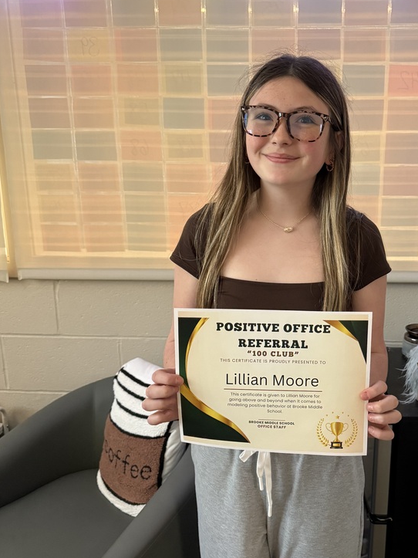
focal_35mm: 34
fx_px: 548
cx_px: 294
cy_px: 272
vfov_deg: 54.0
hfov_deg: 41.0
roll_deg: -0.2
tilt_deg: -12.9
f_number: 1.78
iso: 500
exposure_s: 1/60
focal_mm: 6.76
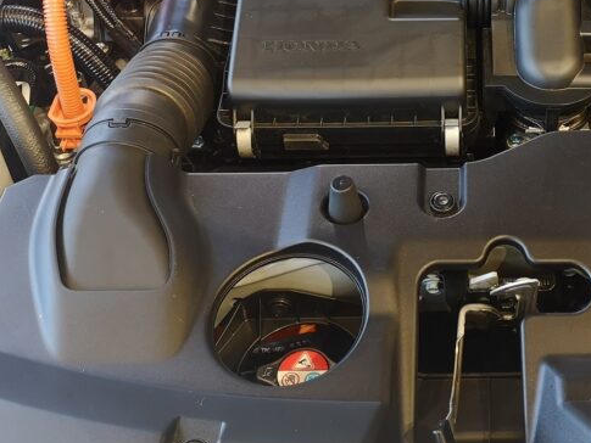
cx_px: 486
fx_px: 973
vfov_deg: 24.9
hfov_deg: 32.7
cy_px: 40
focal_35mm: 57
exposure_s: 1/50
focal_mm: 3.95
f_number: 1.8
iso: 160
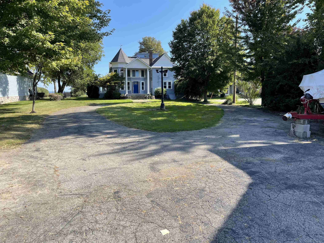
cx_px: 162
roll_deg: +0.0
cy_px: 122
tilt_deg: -8.3
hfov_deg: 69.4
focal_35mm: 25
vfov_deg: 54.9
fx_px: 234
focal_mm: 5.1
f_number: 1.6
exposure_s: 1/1456
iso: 32
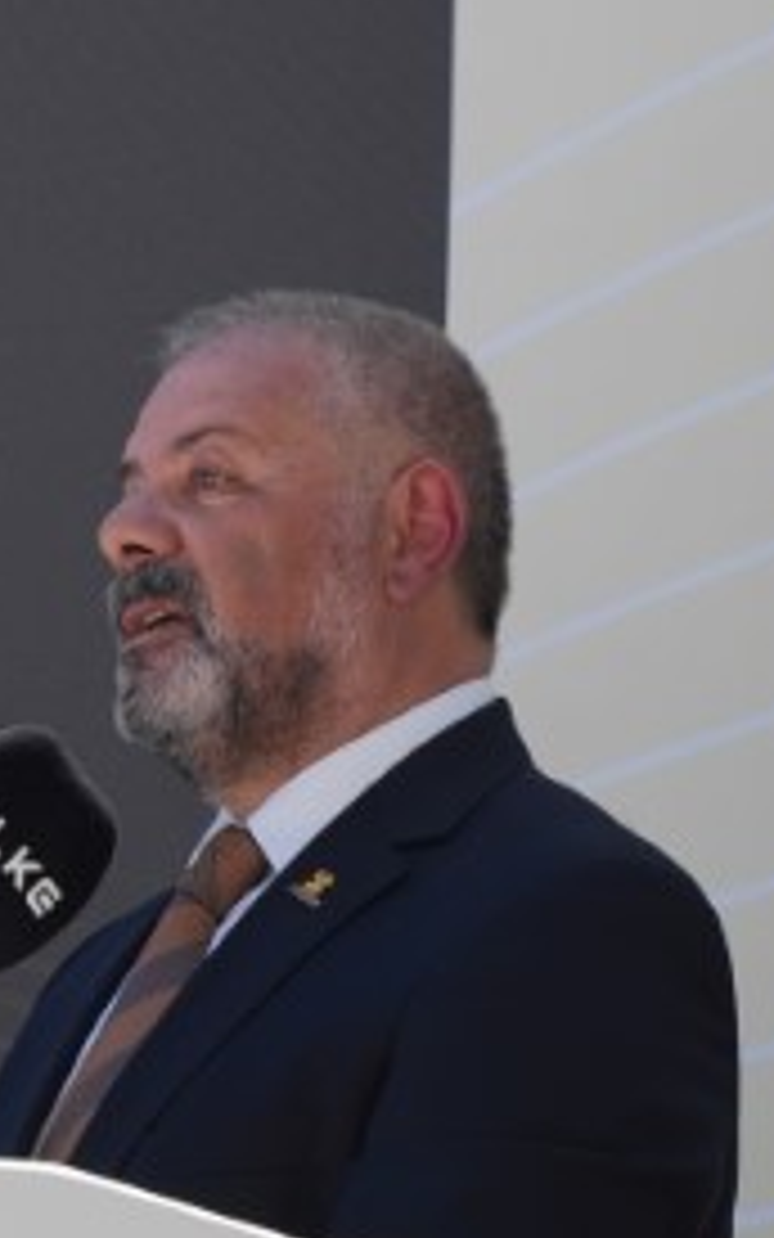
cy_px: 1152
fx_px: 6308
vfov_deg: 11.1
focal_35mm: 187
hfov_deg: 7.0
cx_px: -94
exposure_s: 1/500
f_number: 7.1
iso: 400
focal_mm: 70
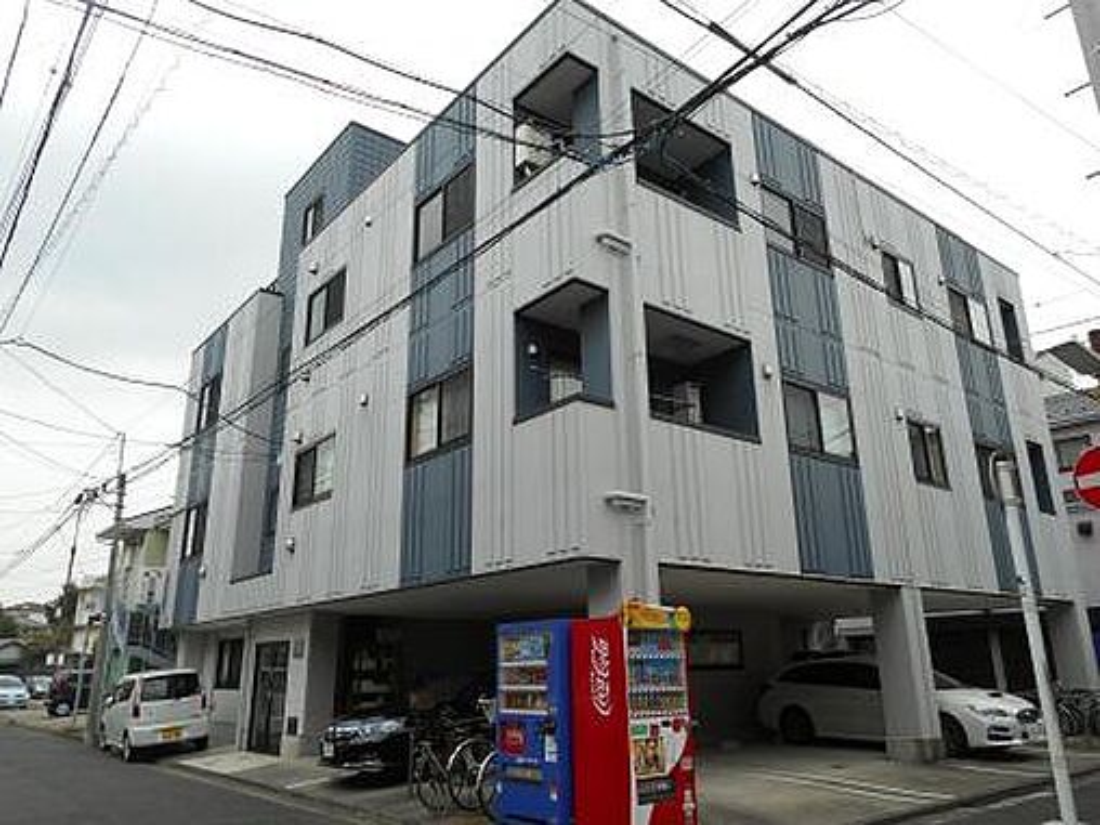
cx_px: 550
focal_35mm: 25
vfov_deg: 54.9
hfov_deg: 69.4
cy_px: 412
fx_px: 794
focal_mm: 4.5
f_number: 3.7
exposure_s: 1/250
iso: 80
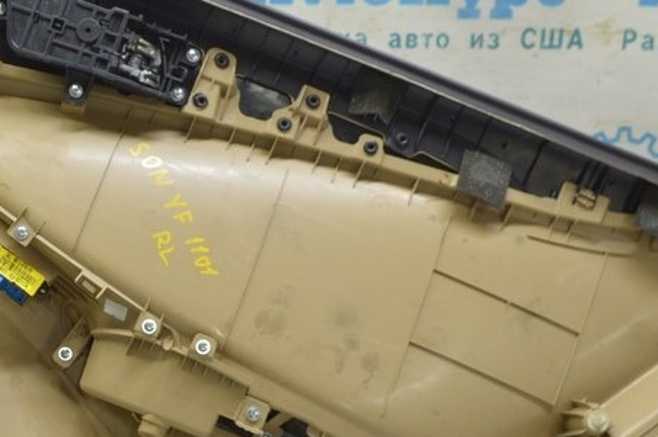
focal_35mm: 68
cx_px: 89
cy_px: 359
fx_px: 1241
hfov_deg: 28.7
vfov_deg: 19.7
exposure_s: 1/20
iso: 400
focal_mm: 20
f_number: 5.6
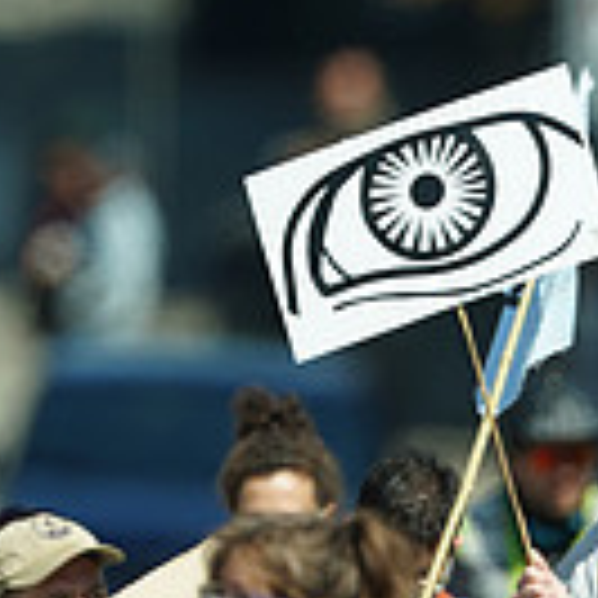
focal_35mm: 3113
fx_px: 60843
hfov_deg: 0.6
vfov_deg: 0.6
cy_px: 681
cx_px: 692
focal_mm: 840
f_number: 6.3
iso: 100
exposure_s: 1/320
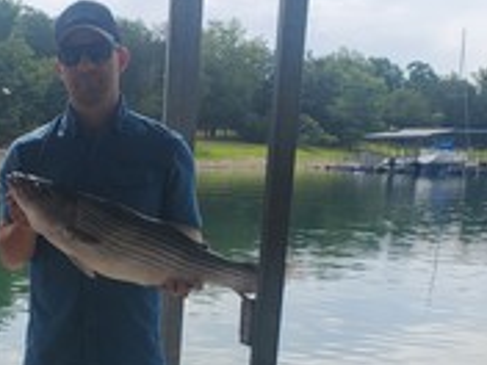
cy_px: 445
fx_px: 1013
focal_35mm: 72
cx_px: 22
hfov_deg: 25.9
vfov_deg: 19.2
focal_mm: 4.3
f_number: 2.4
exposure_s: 1/1238
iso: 50
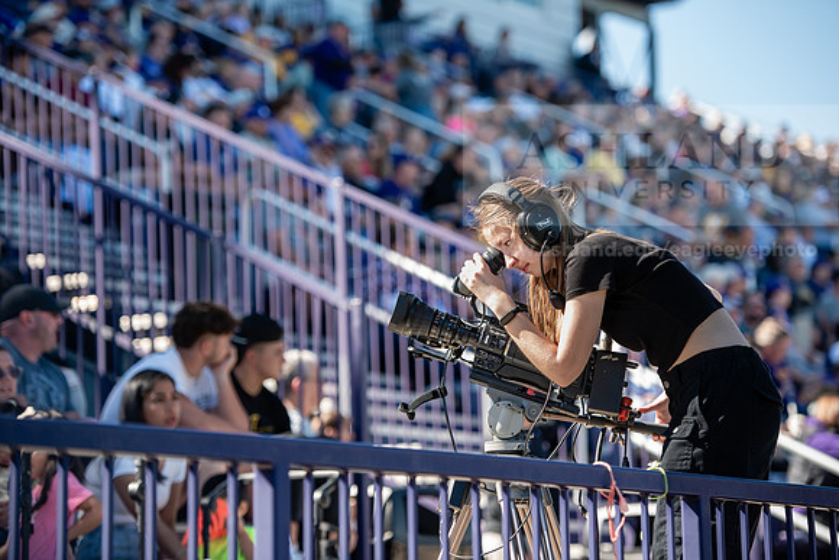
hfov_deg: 16.4
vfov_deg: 11.0
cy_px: 280
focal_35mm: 125
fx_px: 2914
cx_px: 420
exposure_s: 1/400
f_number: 3.2
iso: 125
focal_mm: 125
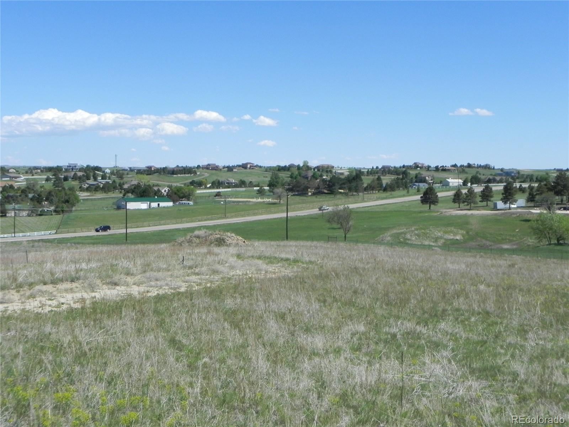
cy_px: 214
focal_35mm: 46
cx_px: 284
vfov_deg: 31.5
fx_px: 756
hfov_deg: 41.2
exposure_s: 1/440
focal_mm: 8.2
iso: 160
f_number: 7.1
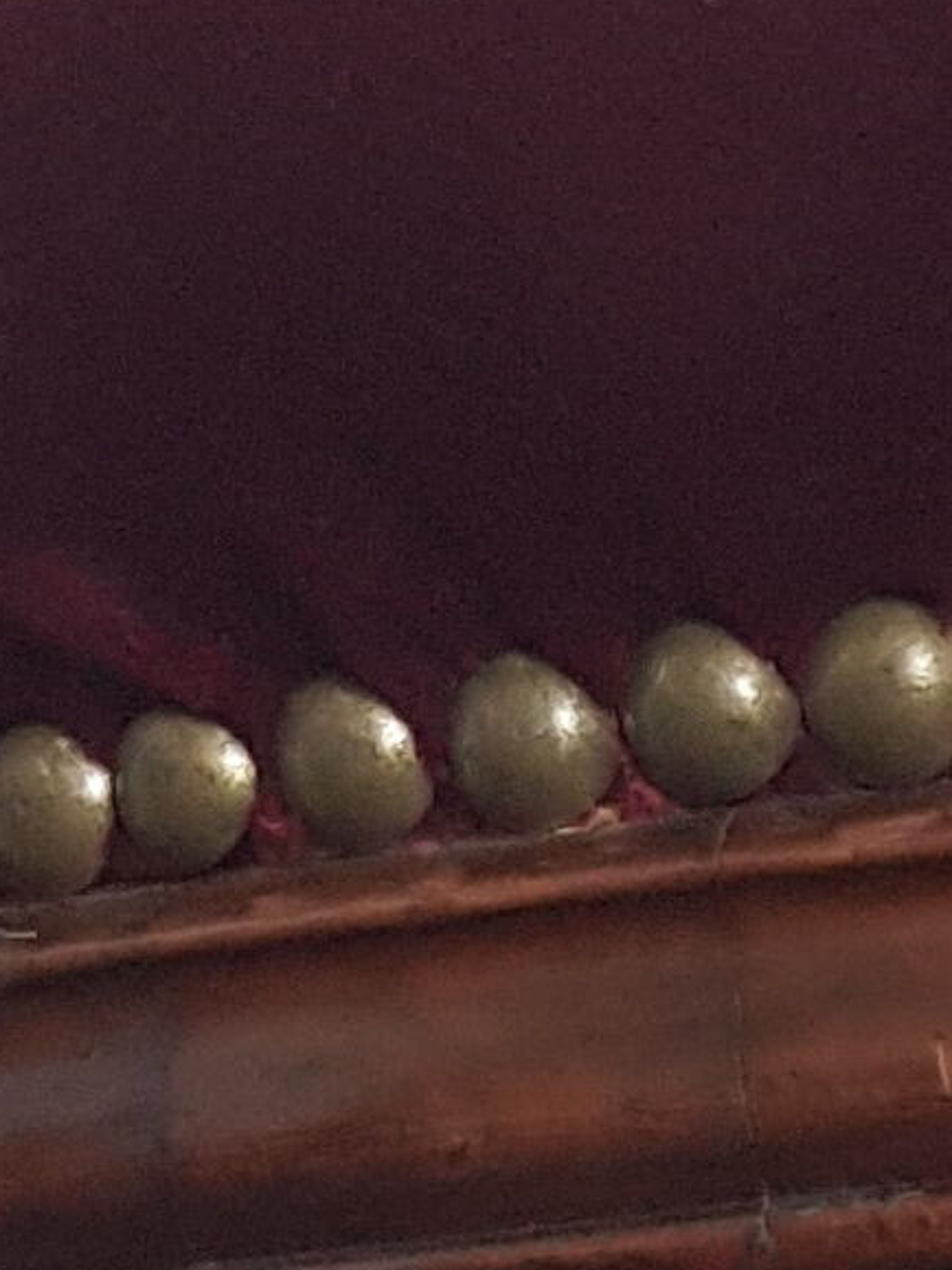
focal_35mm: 181
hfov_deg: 8.1
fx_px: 6640
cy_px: 3637
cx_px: 1288
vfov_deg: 9.1
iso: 160
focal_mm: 4.2
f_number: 1.7
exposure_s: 1/30
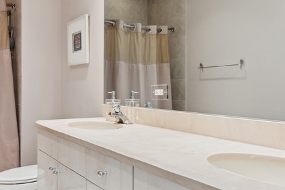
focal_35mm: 32
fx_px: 253
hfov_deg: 57.7
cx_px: 100
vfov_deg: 41.0
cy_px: 82
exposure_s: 1/15
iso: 200
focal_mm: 10
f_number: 6.3
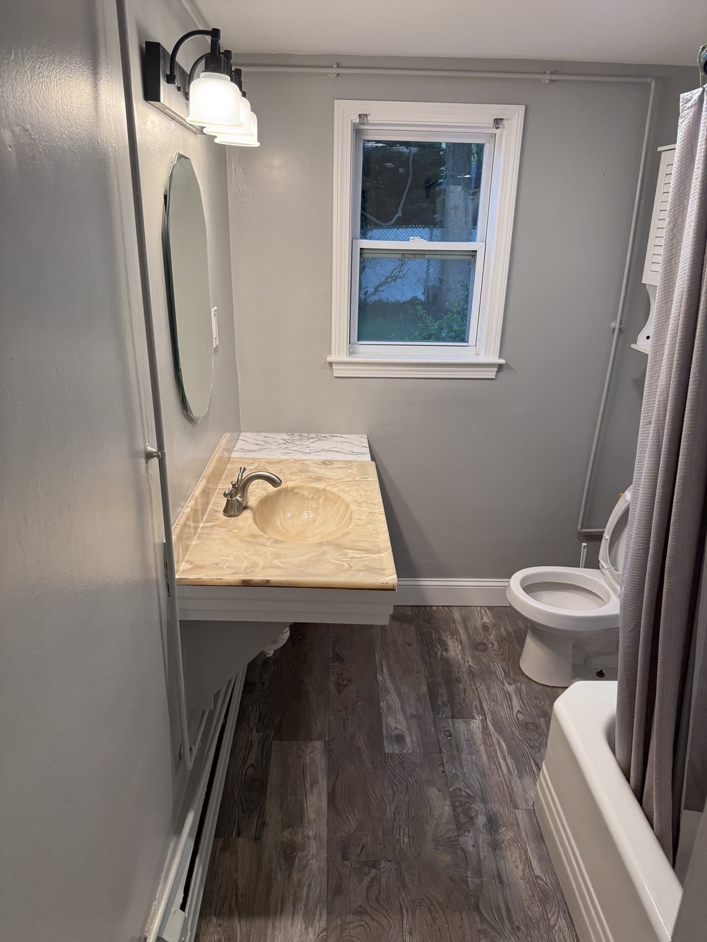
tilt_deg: -21.0
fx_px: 654
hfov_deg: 56.8
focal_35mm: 24
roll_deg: -1.8
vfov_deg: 71.6
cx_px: 354
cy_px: 471
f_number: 1.78
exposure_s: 1/120
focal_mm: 6.76
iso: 100
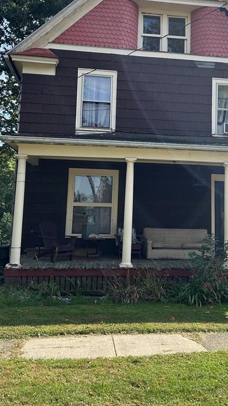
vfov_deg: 51.2
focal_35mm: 39
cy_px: 156
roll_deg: -1.6
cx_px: 157
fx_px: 420
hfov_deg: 30.1
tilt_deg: +8.6
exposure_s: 1/1252
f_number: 1.5
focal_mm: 5.7
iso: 50
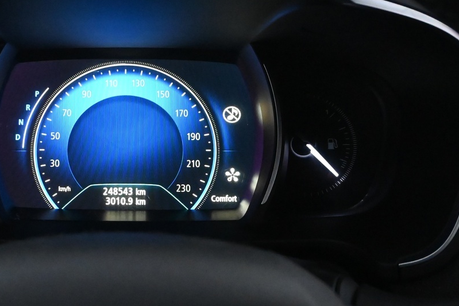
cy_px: 147
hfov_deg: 26.9
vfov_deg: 18.3
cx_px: 127
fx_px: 950
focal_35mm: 75
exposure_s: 1/100
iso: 6400
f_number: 5
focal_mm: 24.5
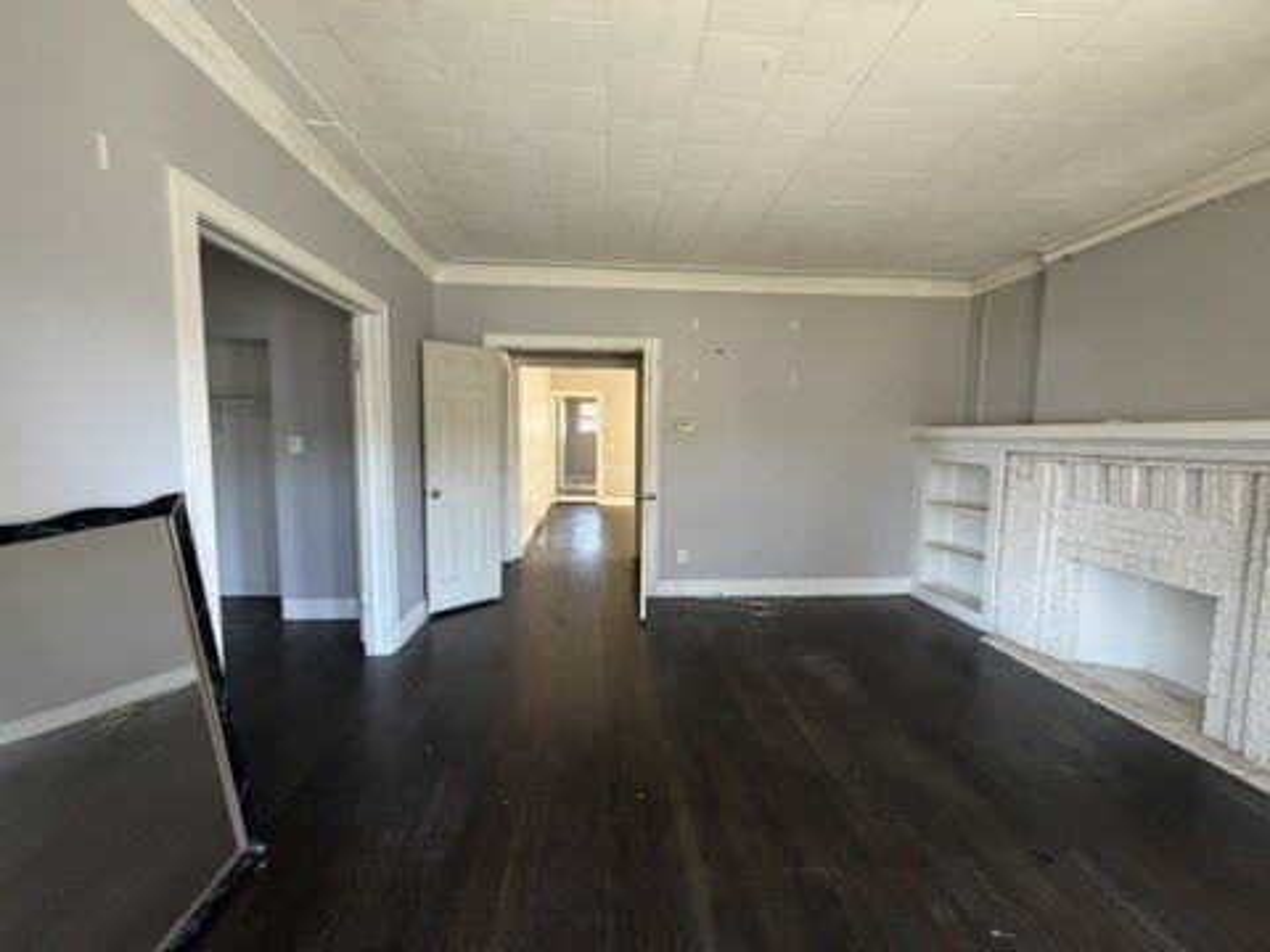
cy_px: 476
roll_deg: -0.1
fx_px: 514
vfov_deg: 85.7
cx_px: 635
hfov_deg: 102.1
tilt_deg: -3.7
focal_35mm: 14
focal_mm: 2.22
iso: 320
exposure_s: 1/117
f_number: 2.2
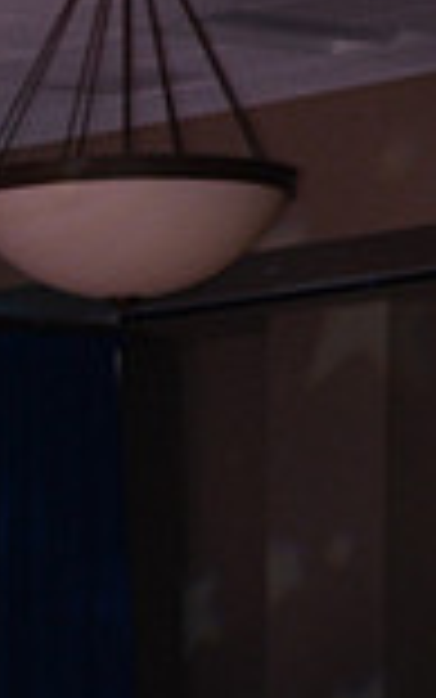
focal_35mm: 285
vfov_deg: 7.2
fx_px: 5413
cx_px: -169
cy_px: 1247
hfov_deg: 4.6
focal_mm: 75
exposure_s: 1/250
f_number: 5
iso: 1600
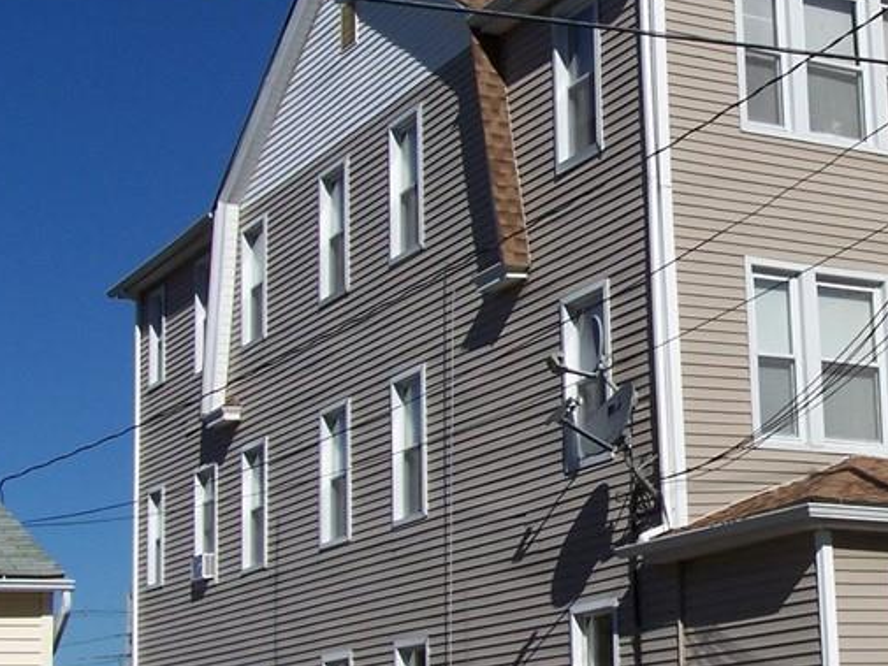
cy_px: 311
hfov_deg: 24.5
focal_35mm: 77
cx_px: 821
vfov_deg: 19.1
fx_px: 1976
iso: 80
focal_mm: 6.3
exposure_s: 1/750
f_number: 5.6
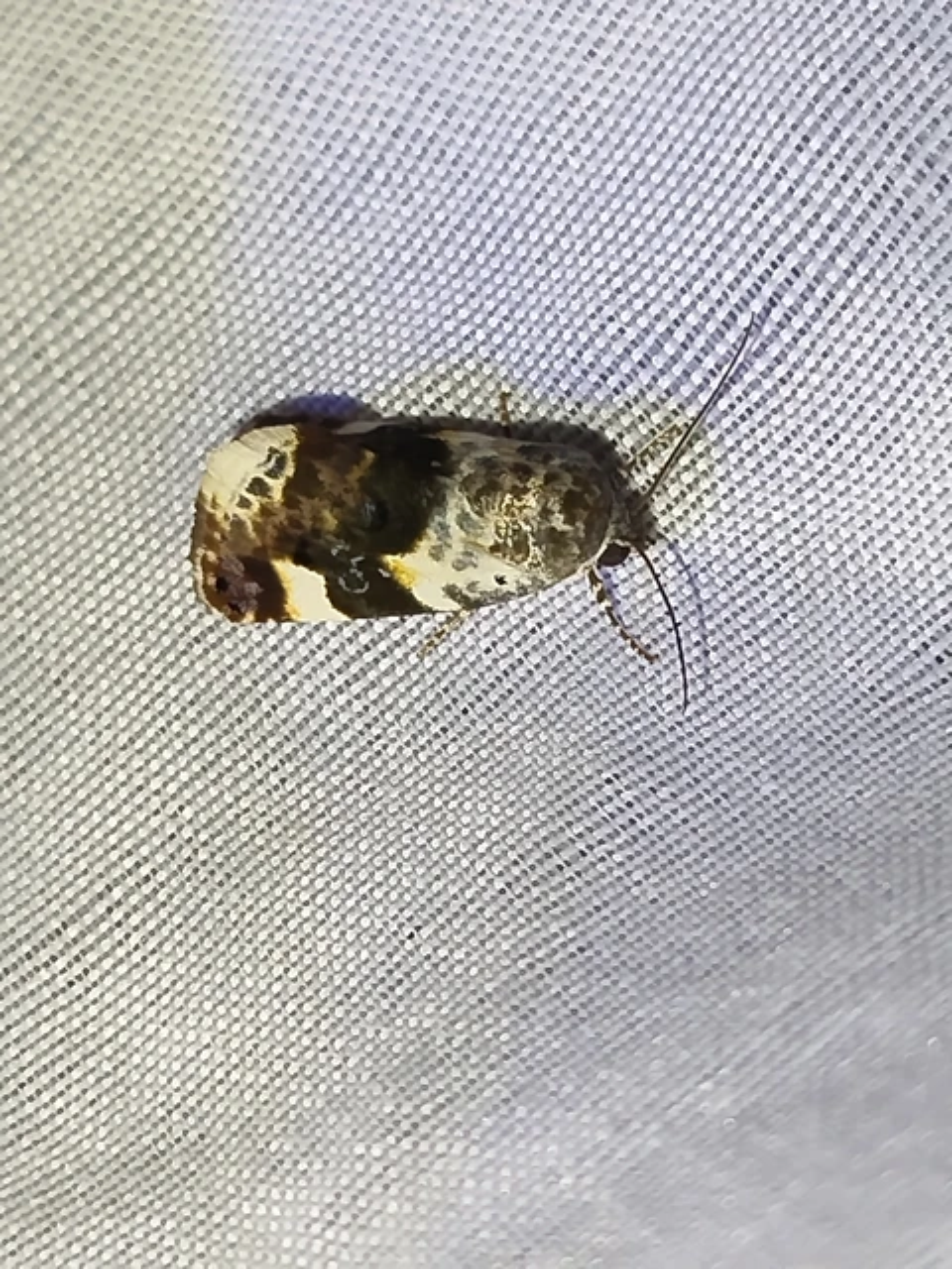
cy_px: 634
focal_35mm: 96
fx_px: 3520
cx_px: 476
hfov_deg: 15.4
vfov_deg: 20.4
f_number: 1.7
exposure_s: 1/50
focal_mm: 5.31
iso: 100
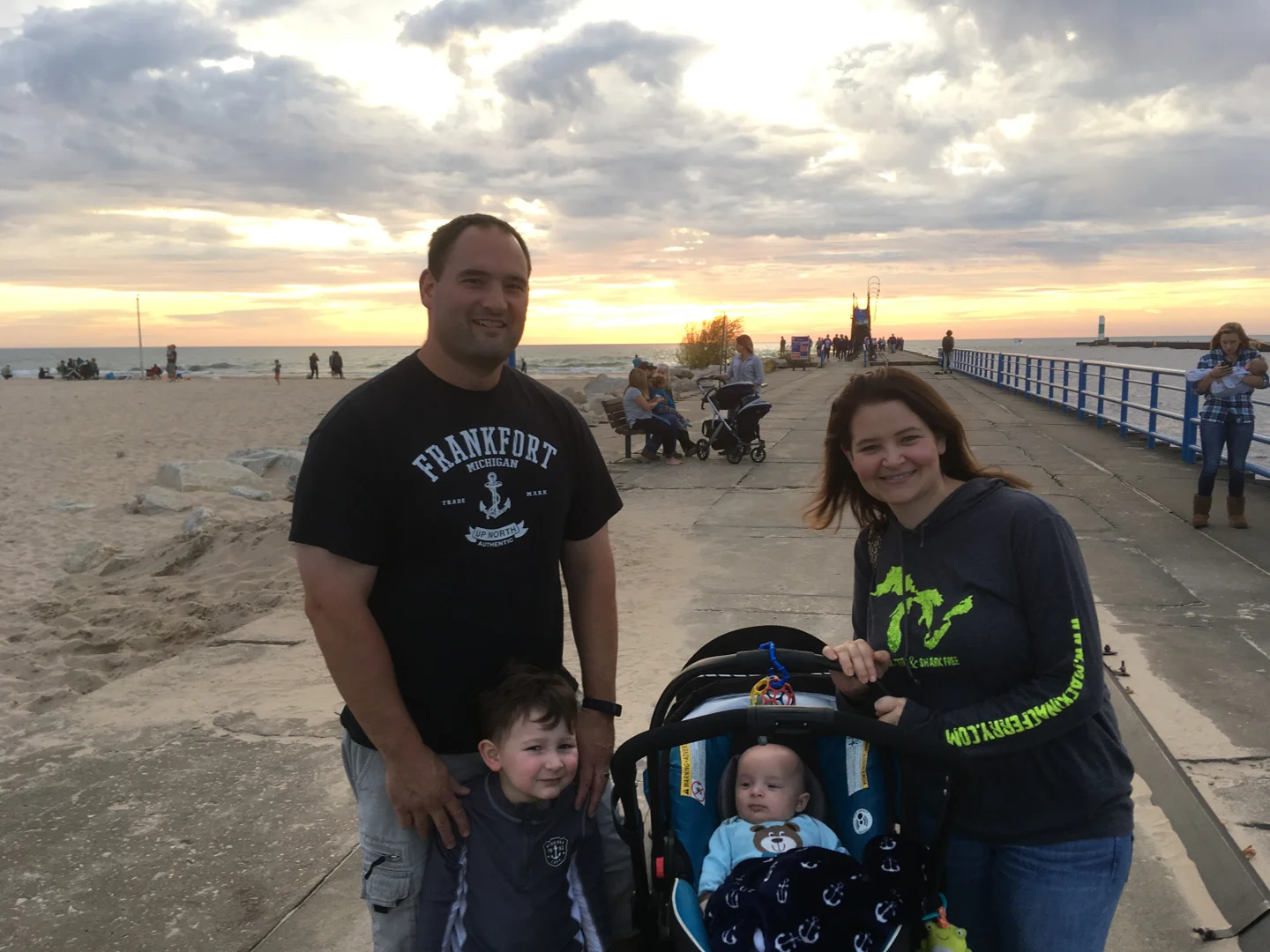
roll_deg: +2.6
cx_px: 635
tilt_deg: -11.2
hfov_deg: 61.7
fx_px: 1064
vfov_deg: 48.2
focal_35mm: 29
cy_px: 476
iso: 25
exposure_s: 1/120
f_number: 2.2
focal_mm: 4.15
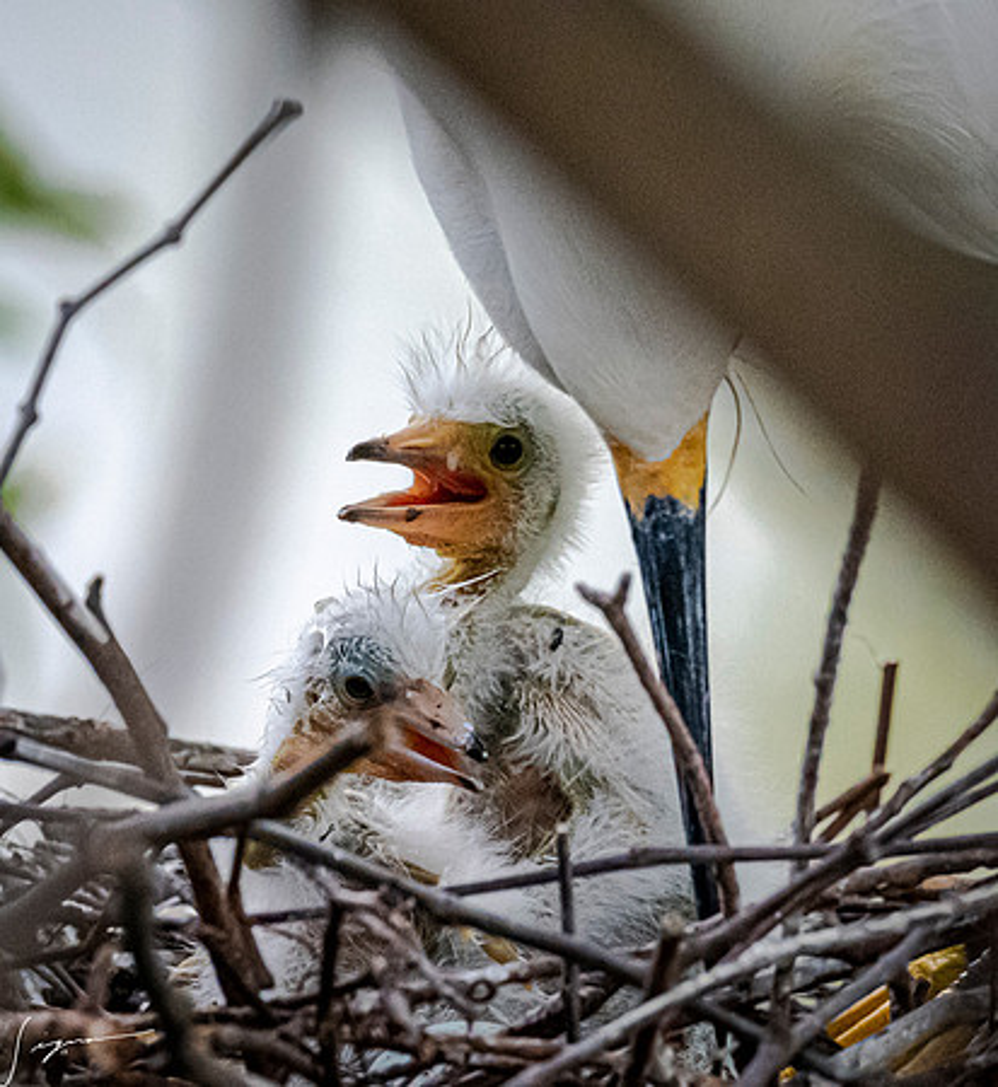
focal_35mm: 1070
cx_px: 565
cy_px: 730
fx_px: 36483
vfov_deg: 1.7
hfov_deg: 1.6
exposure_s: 1/2500
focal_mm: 390
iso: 5000
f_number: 9
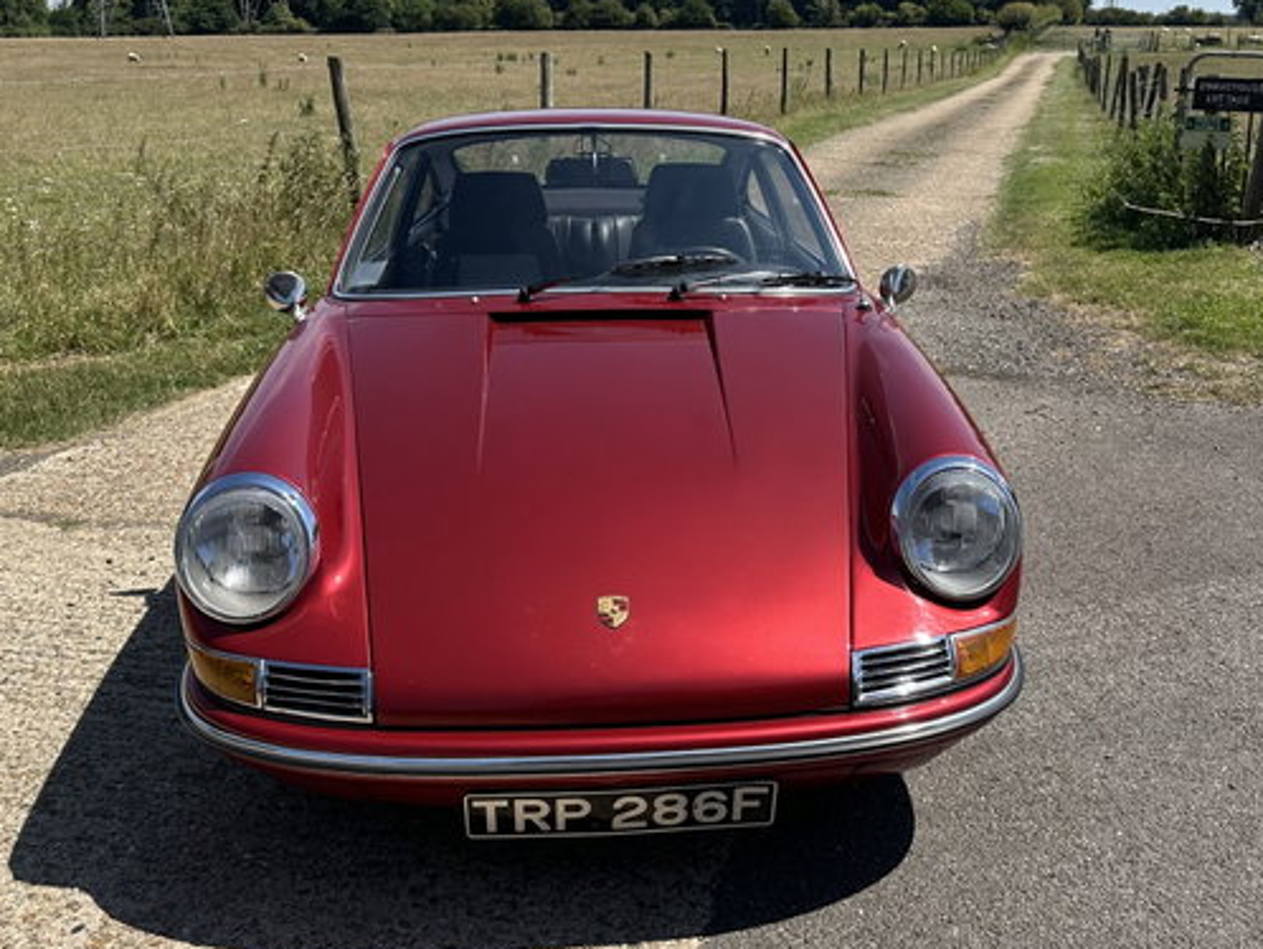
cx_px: 692
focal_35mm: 37
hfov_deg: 50.0
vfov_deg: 38.7
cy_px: 454
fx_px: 1351
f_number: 1.78
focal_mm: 6.86
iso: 80
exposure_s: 1/4348
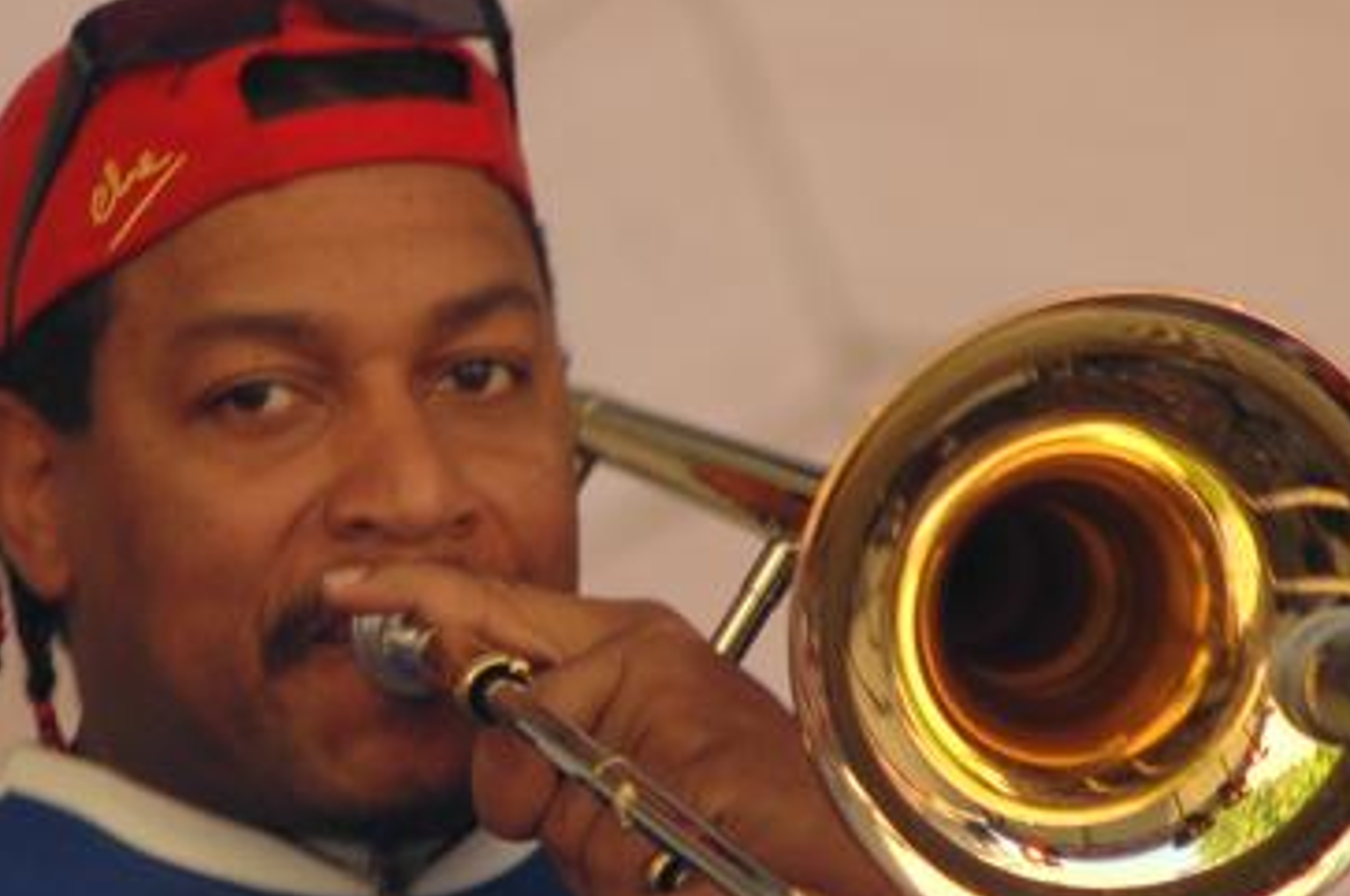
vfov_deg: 1.3
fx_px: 38049
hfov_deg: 2.0
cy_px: 539
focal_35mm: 1016
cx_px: 353
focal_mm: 240
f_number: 5.3
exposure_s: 1/60
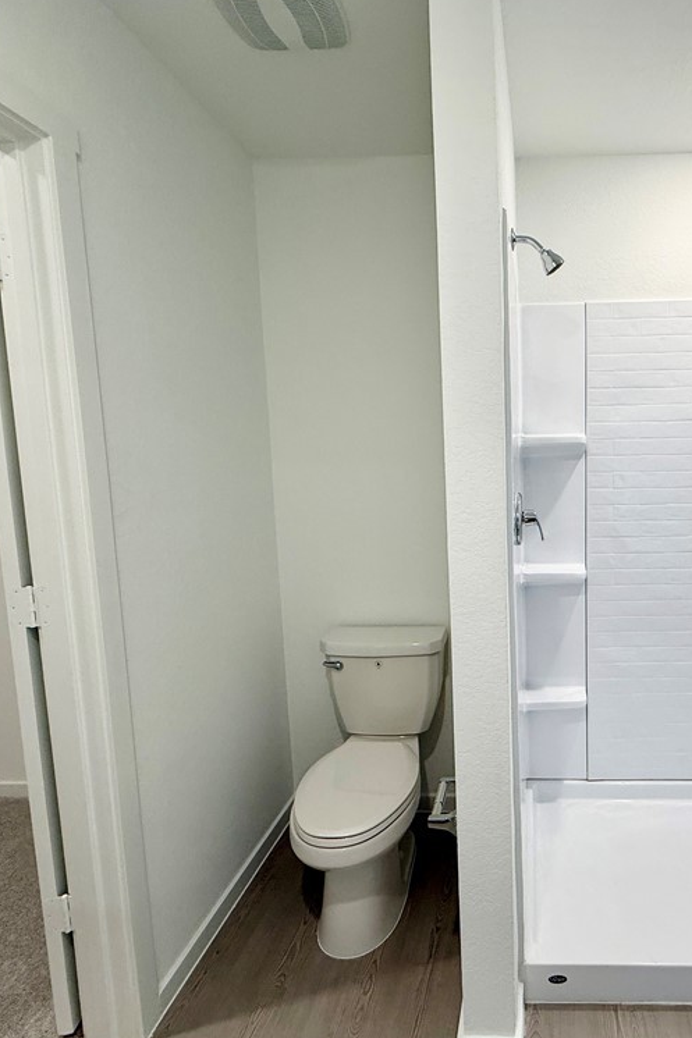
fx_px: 577
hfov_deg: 58.7
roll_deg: +0.8
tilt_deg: -6.1
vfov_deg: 84.0
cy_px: 515
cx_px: 519
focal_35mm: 20
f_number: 2.2
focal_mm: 2.22
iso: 125
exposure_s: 1/120
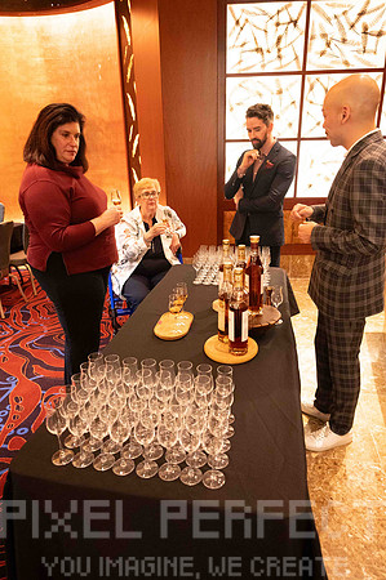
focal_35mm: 24
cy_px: 290
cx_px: 193
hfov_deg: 53.0
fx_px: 387
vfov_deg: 73.8
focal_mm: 24
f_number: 4
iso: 6400
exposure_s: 1/60
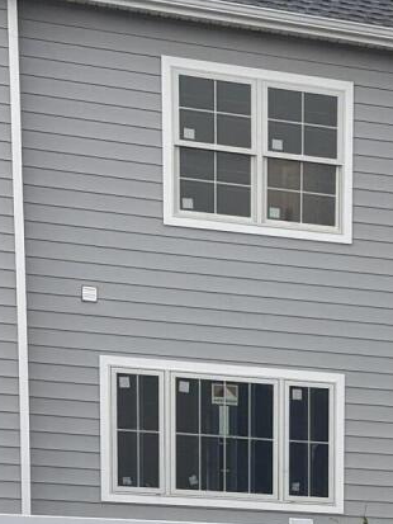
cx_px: 772
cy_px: 873
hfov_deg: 10.8
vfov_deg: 14.2
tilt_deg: -9.6
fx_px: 1906
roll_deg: -3.4
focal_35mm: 126
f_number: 1.6
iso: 64
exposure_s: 1/176
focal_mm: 5.96
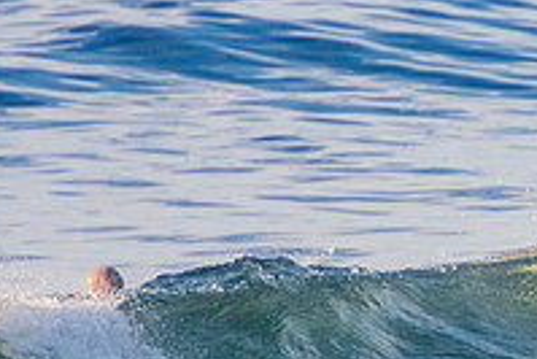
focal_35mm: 1809
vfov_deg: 0.8
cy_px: 412
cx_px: 726
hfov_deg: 1.1
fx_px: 27003
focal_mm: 400
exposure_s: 1/1250
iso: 500
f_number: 5.6
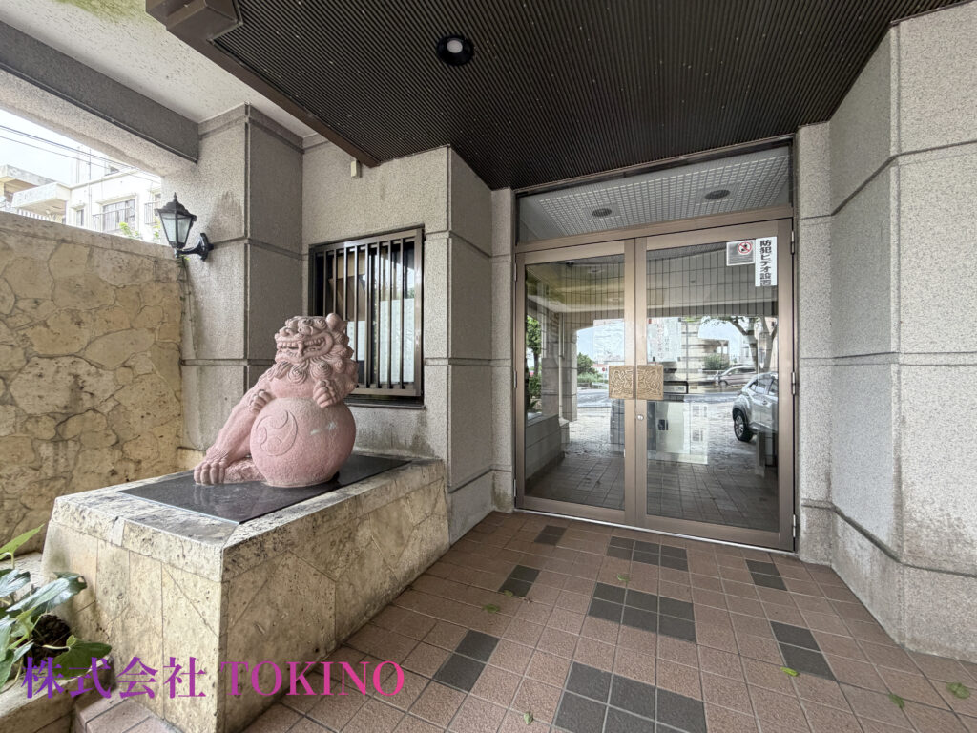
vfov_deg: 85.7
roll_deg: +0.6
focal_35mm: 14
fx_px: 395
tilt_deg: +1.2
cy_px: 366
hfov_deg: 102.1
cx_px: 488
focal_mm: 2.22
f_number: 2.2
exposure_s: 1/121
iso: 200
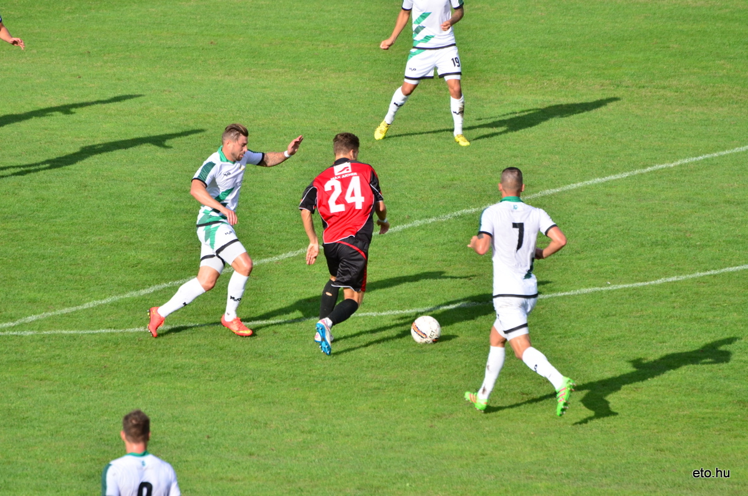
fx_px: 9331
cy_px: 248
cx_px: 374
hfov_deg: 4.6
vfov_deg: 3.0
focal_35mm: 450
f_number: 6.3
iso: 400
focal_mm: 300
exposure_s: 1/1250
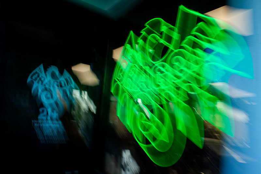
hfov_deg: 67.3
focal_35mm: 27
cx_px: 134
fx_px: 196
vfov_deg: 47.7
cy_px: 94
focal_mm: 24
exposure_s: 1/4
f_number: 22
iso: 50
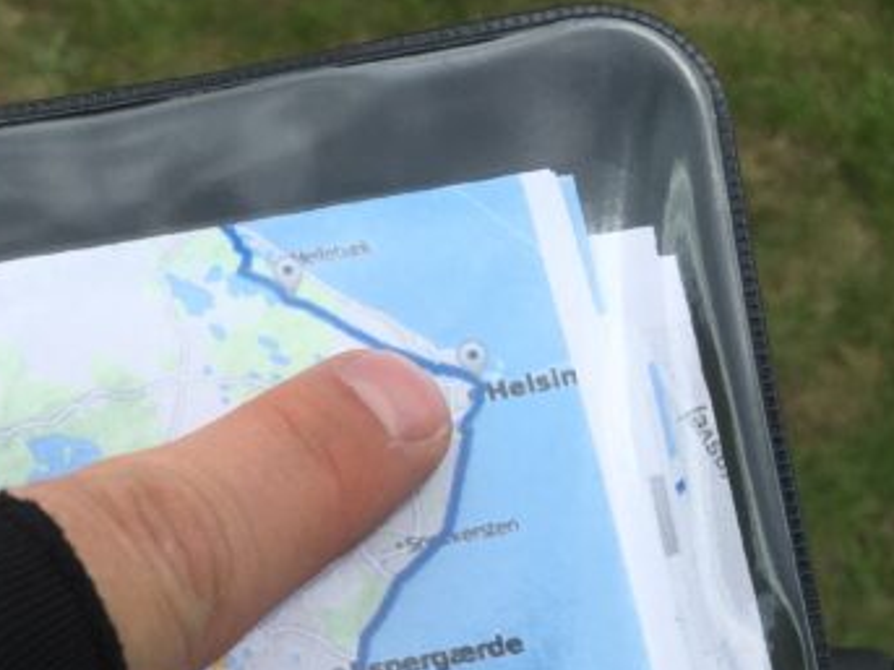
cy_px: 490
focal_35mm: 65
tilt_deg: -59.7
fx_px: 1678
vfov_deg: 22.4
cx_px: -34
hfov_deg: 27.8
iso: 25
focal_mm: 4.15
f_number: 2.2
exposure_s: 1/1425
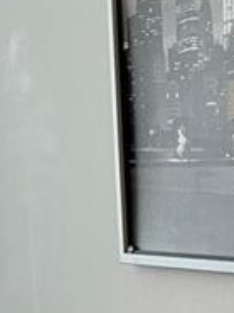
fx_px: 1518
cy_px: 641
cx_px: 303
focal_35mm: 168
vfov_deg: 10.7
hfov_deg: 8.7
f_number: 1.6
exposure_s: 1/60
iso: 100
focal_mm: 4.2
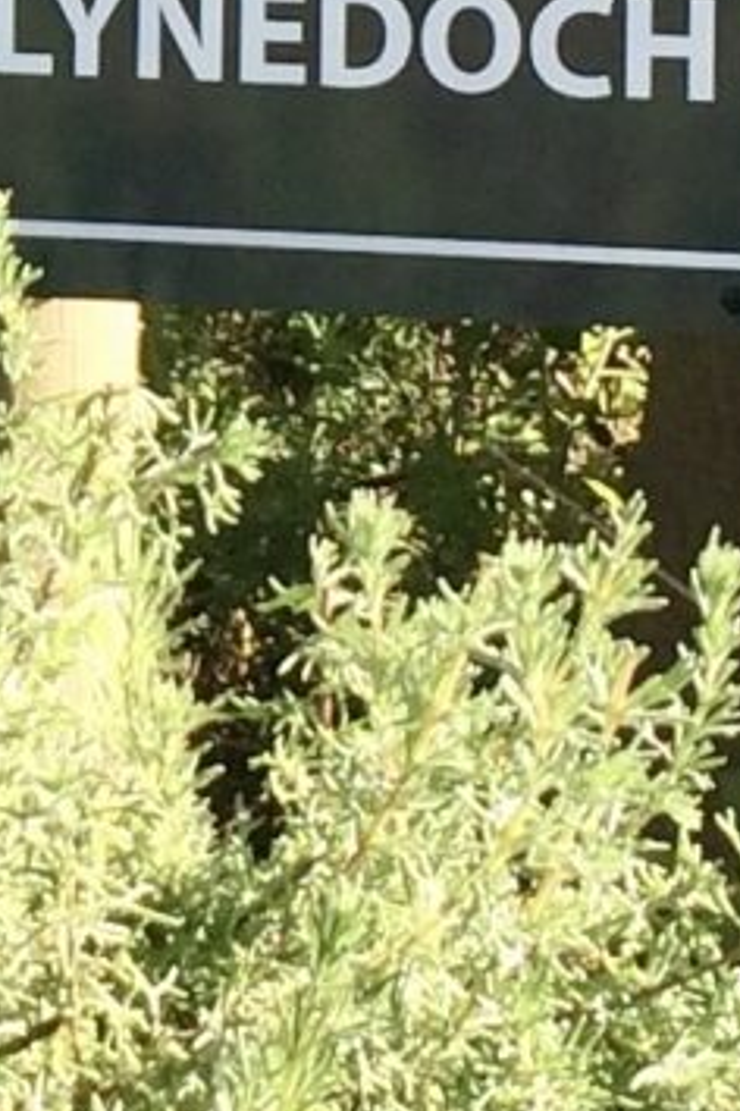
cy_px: -424
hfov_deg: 6.1
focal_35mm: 218
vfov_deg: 9.2
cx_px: -768
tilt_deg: -2.9
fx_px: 6721
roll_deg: -0.5
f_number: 2.2
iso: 32
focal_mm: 4.15
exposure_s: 1/533
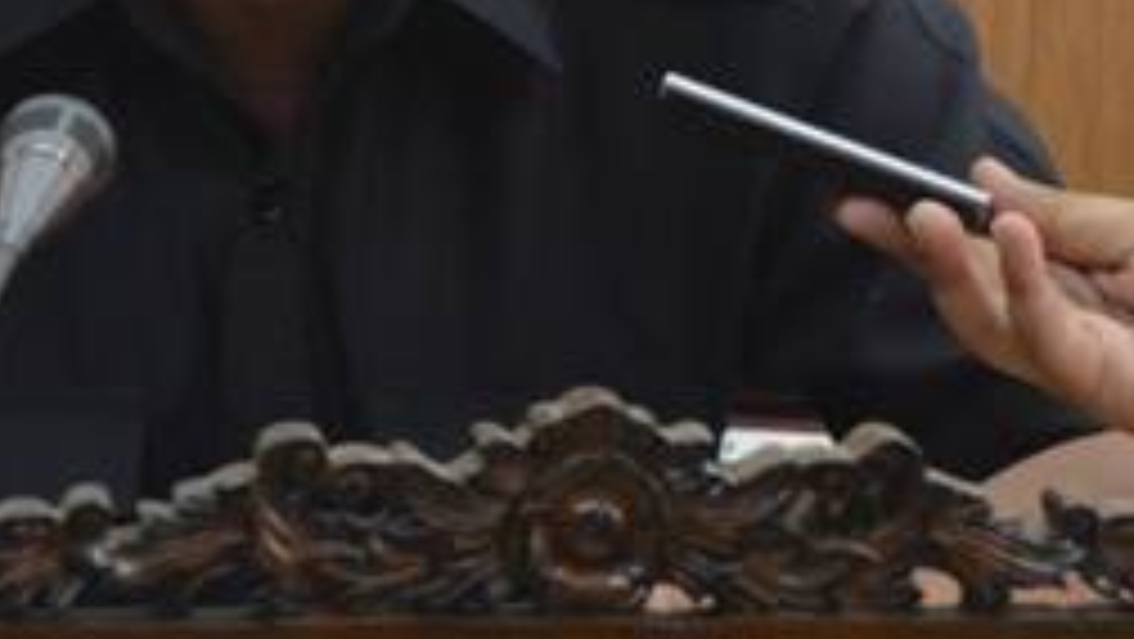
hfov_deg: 14.6
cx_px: 353
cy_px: -22
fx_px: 4422
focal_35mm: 147
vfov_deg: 8.2
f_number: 4.8
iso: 2200
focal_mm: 32
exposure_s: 1/30
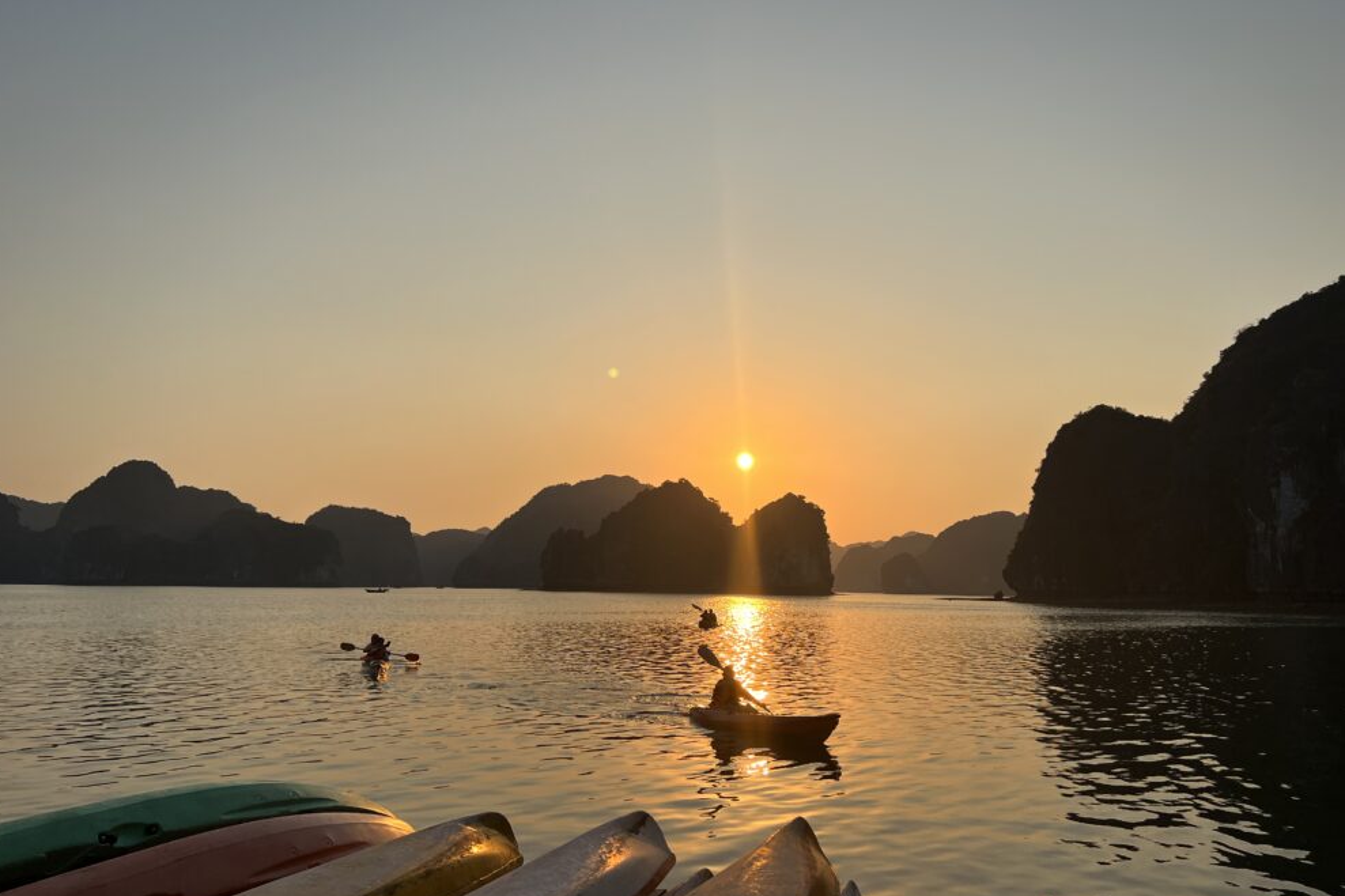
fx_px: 1046
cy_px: 411
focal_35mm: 28
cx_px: 687
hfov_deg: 65.5
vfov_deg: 46.3
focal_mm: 5.7
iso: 50
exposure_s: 1/8000
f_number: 1.5
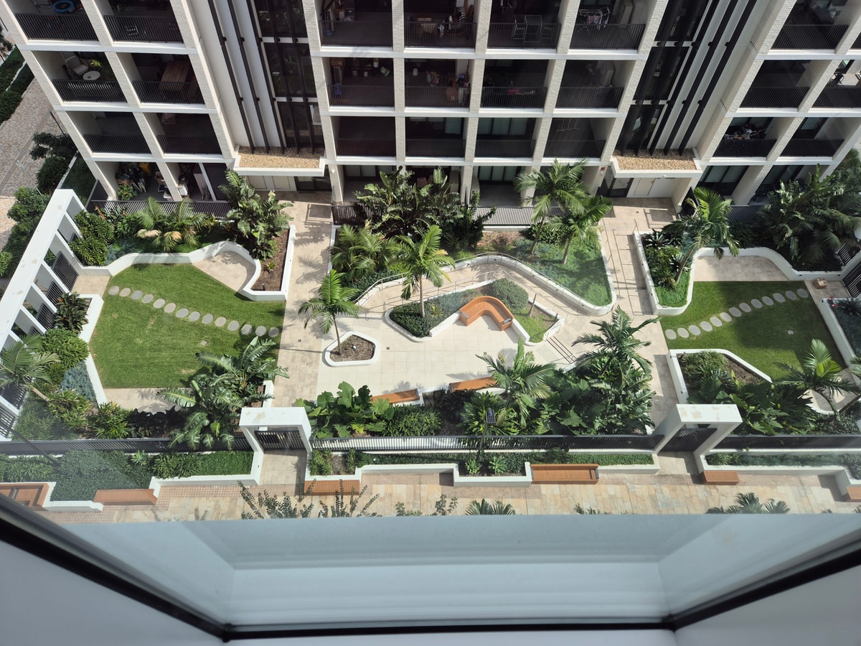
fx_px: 572
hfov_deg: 73.9
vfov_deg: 58.9
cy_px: 323
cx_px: 430
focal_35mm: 23
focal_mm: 5.4
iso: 25
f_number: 1.8
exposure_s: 1/1308
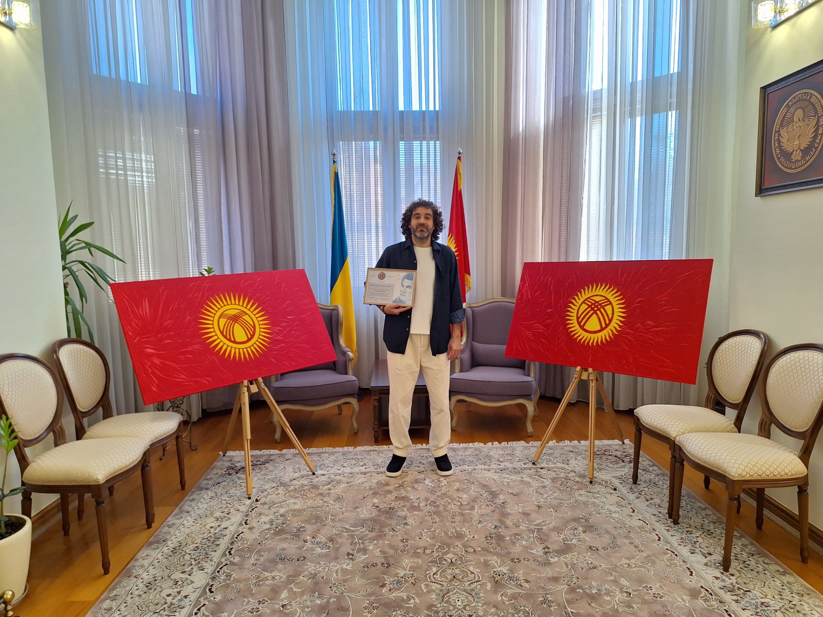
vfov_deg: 58.9
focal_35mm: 23
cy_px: 308
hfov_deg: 73.9
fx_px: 547
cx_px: 412
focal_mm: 5.54
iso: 40
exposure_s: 1/50
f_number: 1.8
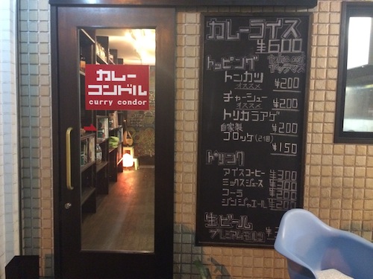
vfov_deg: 46.8
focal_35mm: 30
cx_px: 186
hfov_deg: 60.0
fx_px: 323
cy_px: 140
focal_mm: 4.12
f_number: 2.2
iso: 400
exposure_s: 1/15
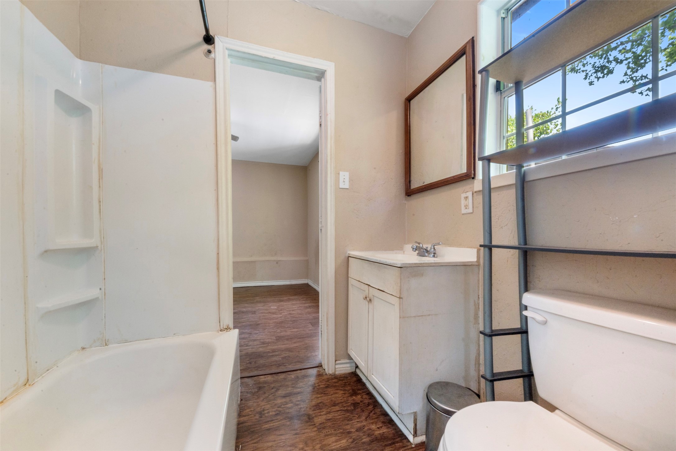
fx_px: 244
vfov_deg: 85.4
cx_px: 338
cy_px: 226
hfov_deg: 108.3
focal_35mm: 13
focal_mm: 13
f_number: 9
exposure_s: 1/2.5
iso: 250
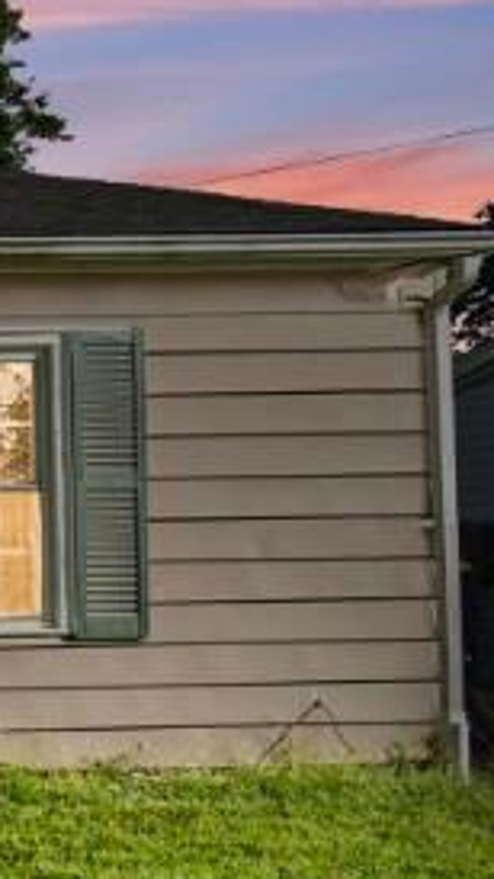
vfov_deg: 31.3
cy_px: 661
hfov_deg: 10.2
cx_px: -1145
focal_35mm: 66
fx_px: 1538
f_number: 7.1
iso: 100
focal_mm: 10
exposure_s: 1/100
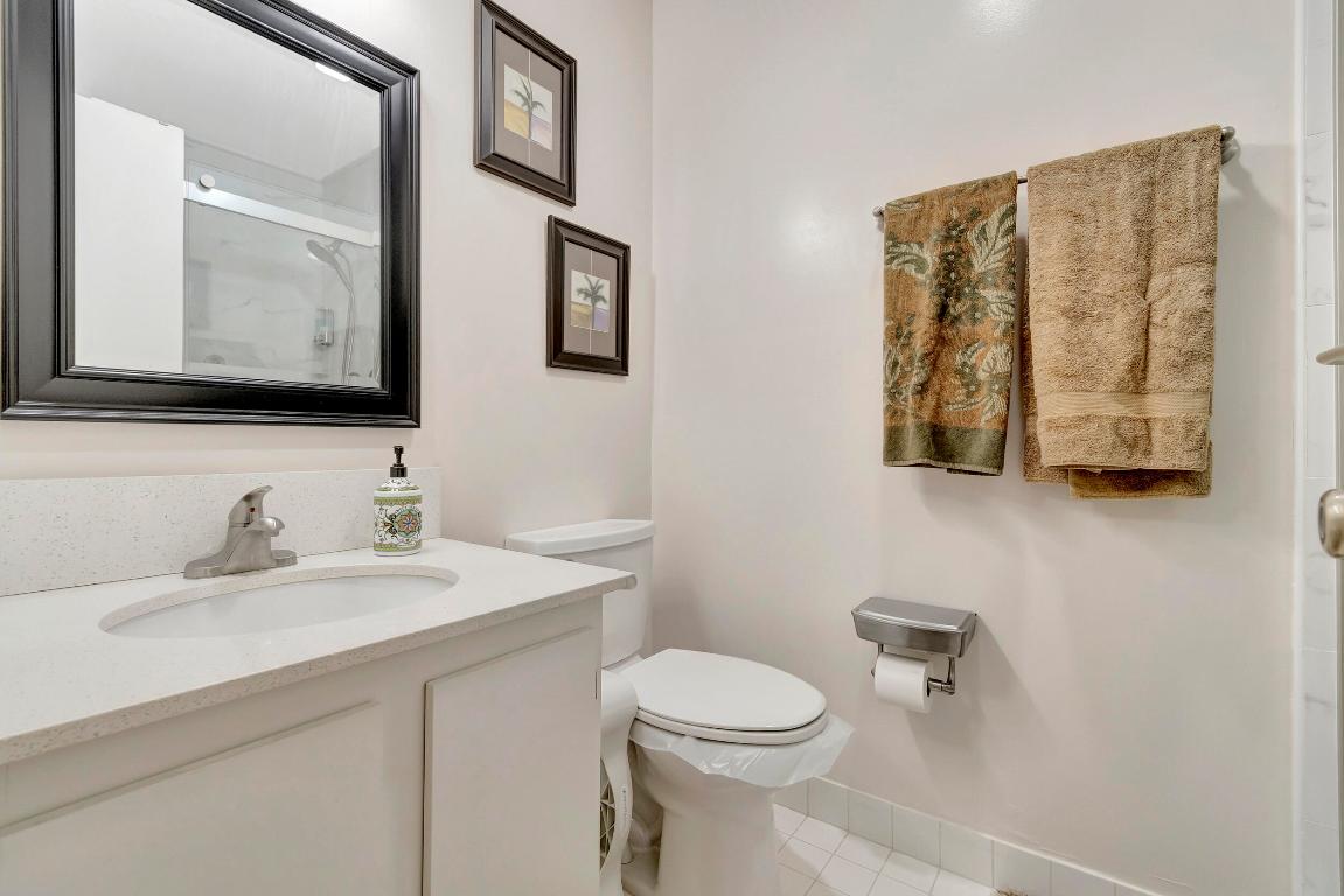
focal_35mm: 15
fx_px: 560
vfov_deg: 77.4
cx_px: 672
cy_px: 448
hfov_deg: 100.4
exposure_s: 1/15
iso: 1000
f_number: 8
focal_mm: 10
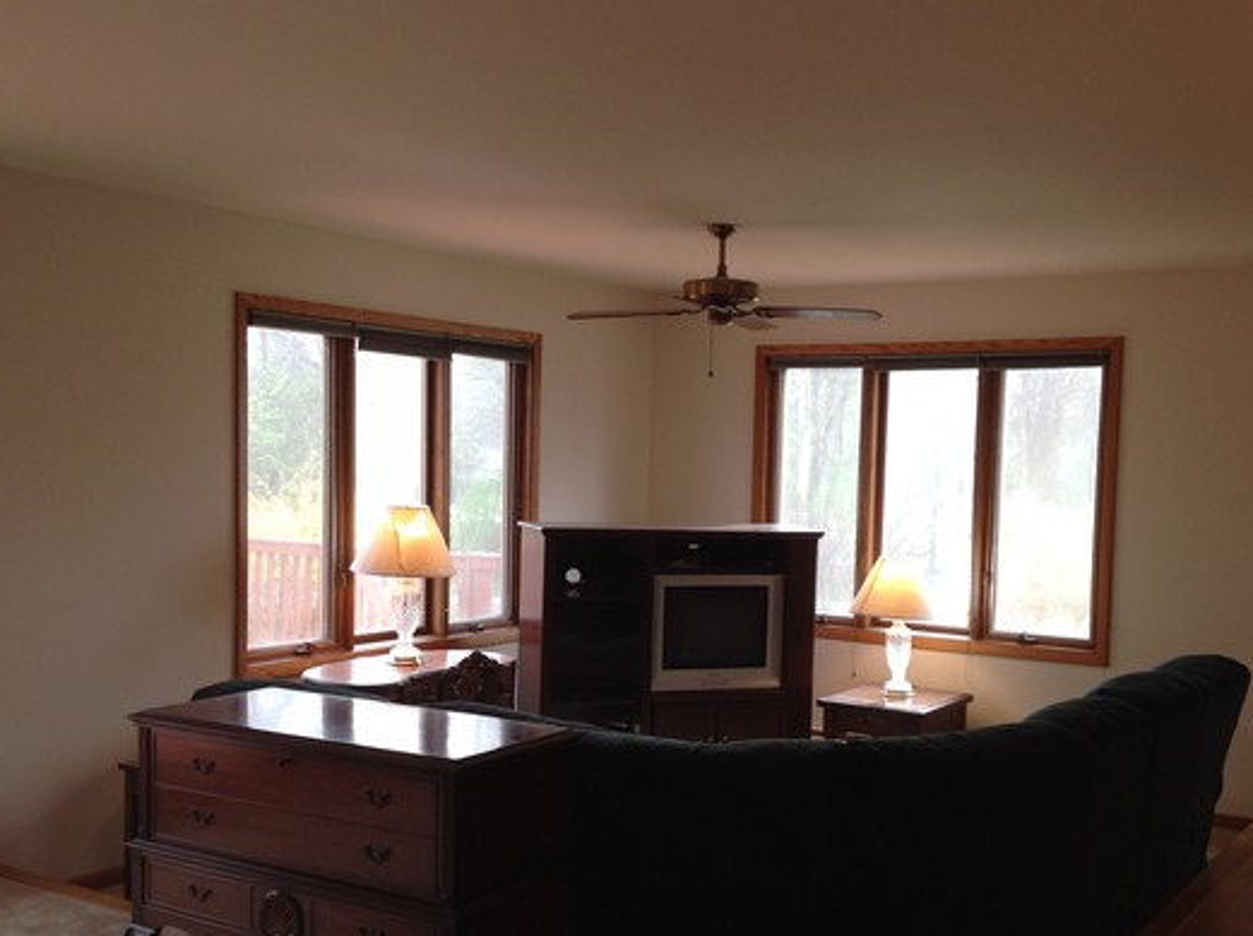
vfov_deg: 33.4
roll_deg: -2.0
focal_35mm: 43
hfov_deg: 43.9
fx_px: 1554
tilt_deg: -2.2
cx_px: 659
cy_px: 558
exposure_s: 1/40
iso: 50
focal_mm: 4.28
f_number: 2.4
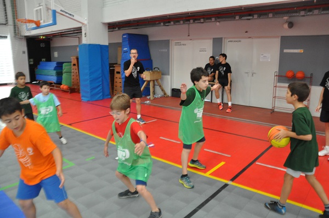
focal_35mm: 27
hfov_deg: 67.5
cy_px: 109
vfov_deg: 47.8
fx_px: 246
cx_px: 164
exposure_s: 1/160
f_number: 3.5
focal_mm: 18
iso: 1600
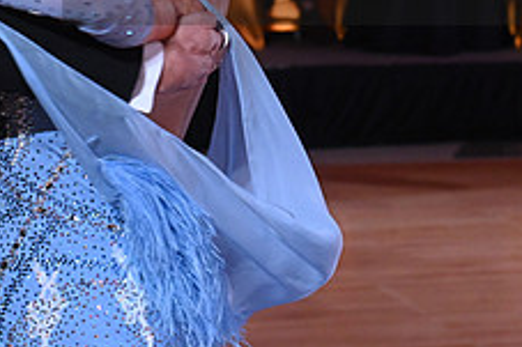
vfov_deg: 7.6
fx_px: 2594
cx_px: 313
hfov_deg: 11.5
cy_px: -36
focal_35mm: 179
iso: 5000
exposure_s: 1/400
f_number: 7.1
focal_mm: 70
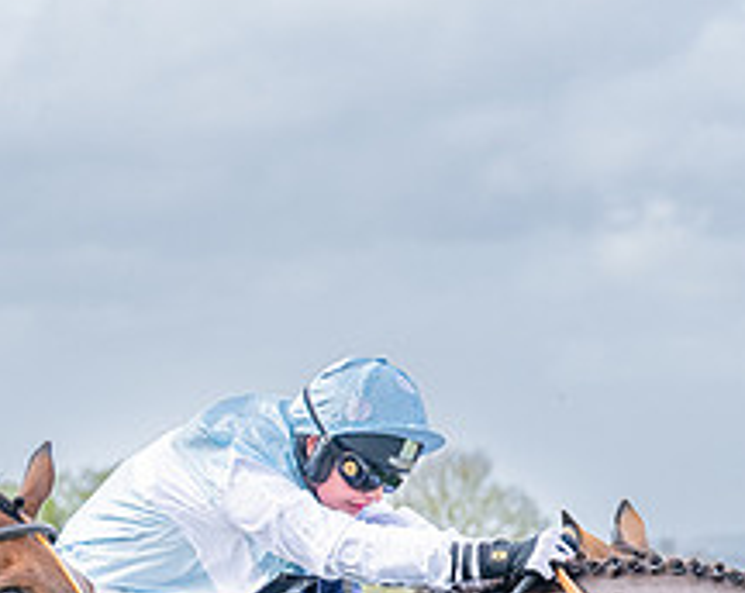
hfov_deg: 6.3
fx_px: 6801
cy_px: 748
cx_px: 299
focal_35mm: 309
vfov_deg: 5.0
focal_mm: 70
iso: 400
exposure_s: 1/1250
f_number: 4
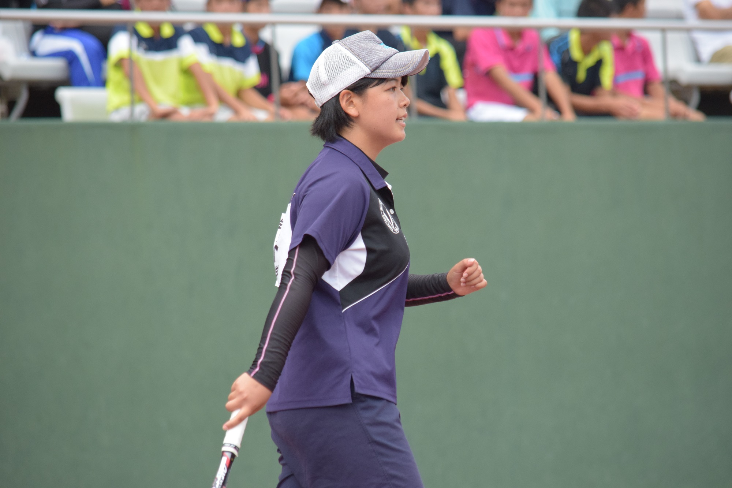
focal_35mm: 278
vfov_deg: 5.0
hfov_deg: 7.4
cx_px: 366
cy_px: 244
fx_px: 5642
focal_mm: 185
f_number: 5
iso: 1250
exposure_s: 1/2500
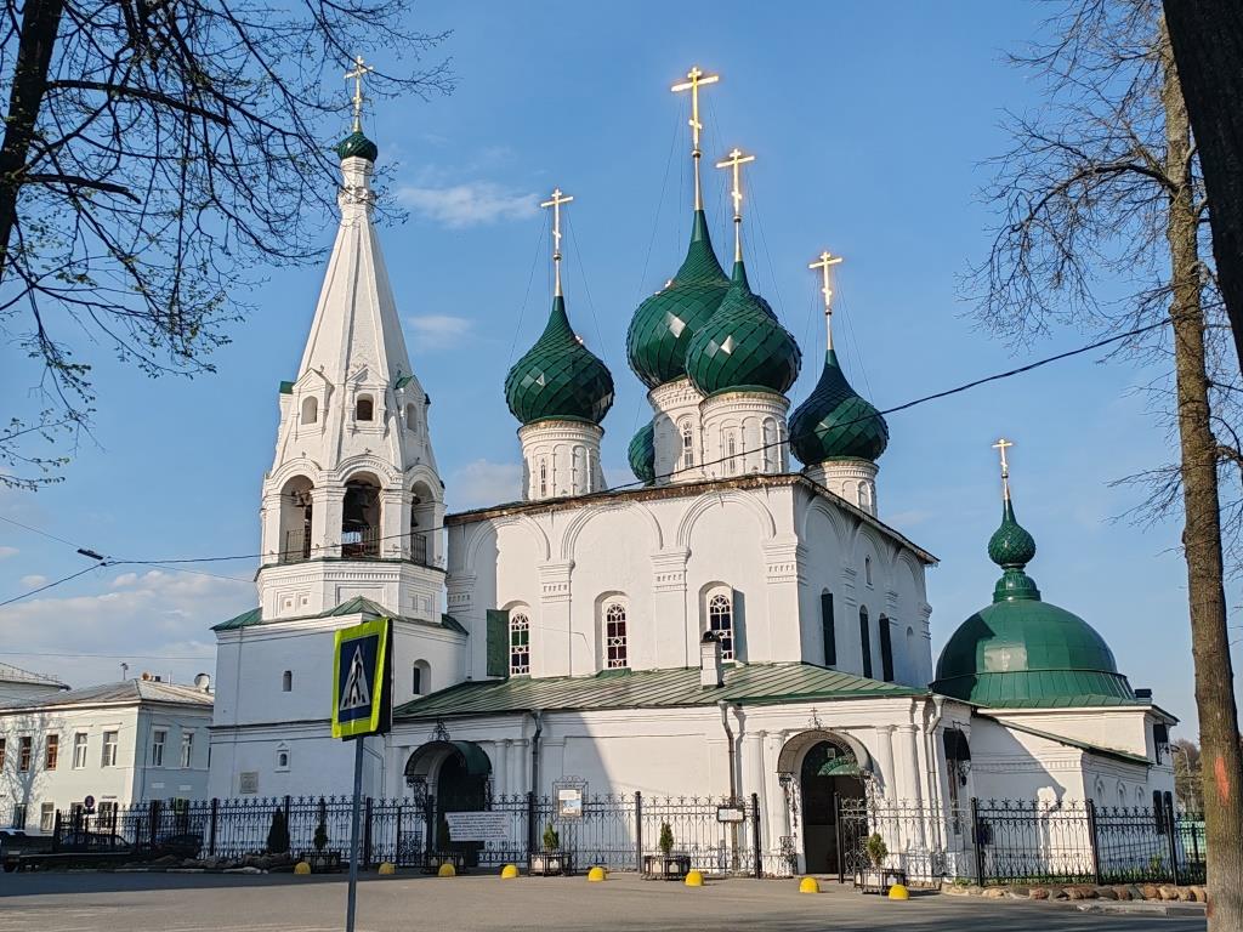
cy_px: 466
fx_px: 1436
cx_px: 622
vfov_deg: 36.0
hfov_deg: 46.8
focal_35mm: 40
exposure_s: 1/1000
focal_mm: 6.12
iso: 50
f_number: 1.9
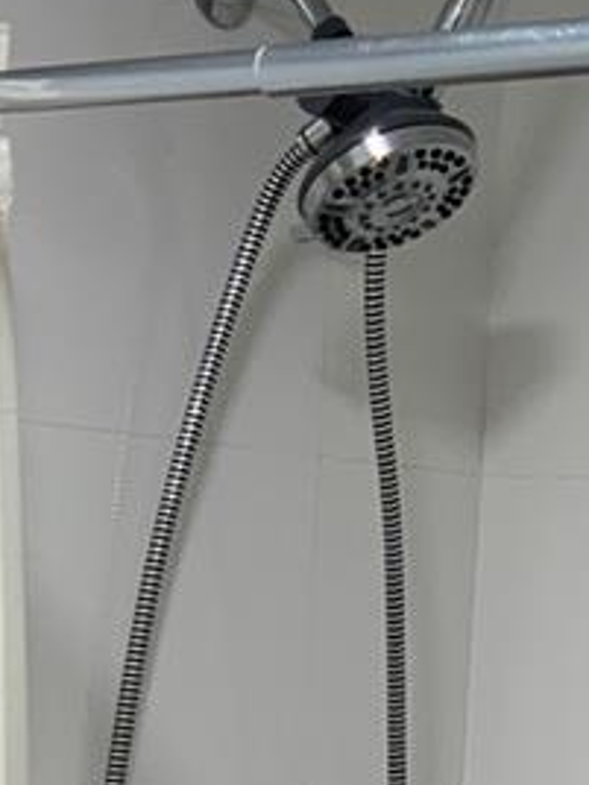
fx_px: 2949
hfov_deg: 11.4
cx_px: 375
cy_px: 1485
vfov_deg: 13.4
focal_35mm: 130
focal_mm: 3
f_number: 1.8
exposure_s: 1/60
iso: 40
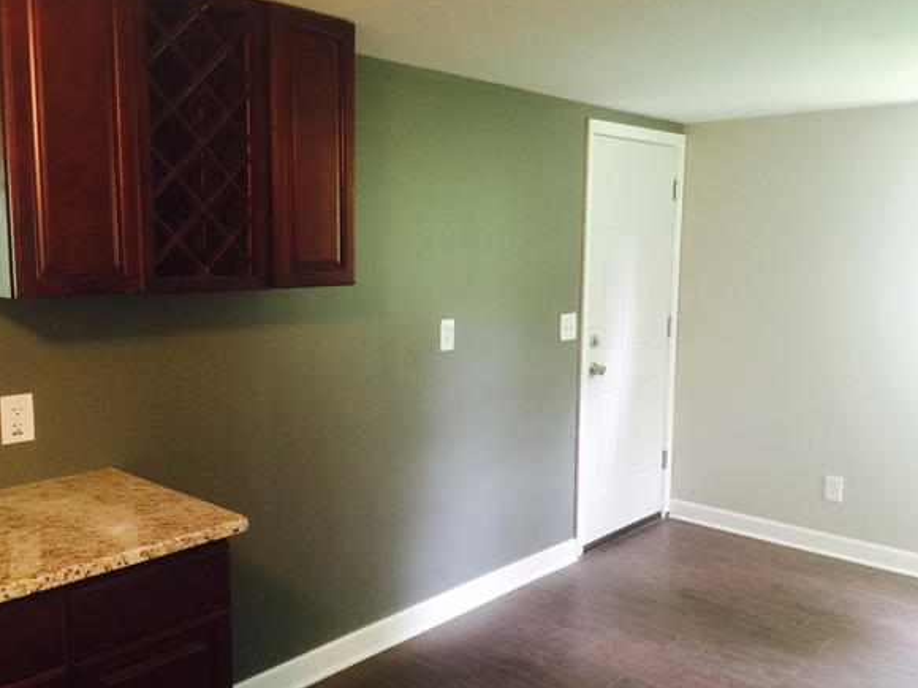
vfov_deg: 44.1
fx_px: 849
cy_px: 362
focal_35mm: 32
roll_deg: -1.5
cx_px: 442
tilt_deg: -6.7
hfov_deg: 56.8
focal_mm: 4.15
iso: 80
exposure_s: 1/15
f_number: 2.2
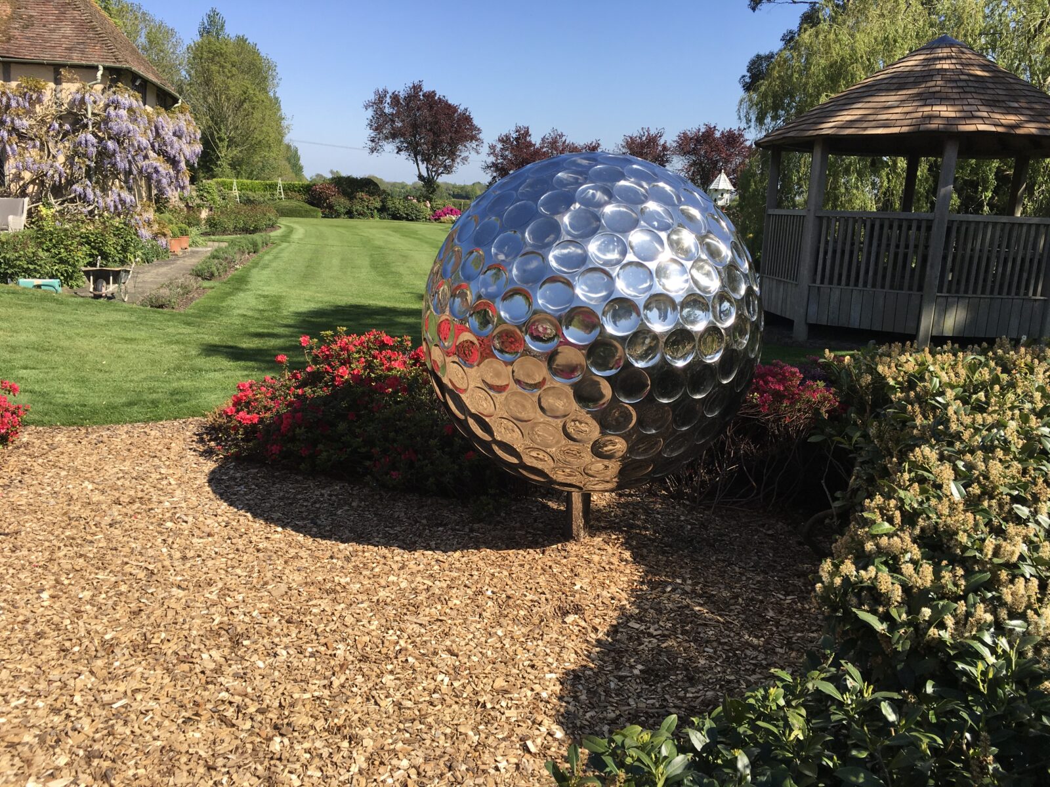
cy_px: 394
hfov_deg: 61.7
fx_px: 880
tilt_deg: -12.3
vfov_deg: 48.2
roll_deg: -0.6
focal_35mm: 29
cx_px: 525
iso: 25
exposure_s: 1/1241
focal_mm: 4.15
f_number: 2.2
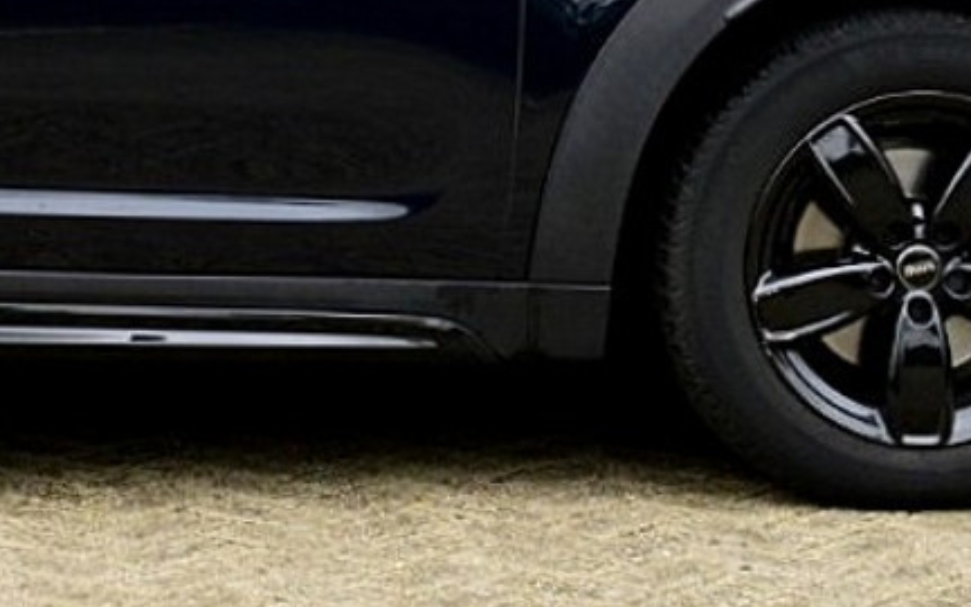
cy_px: -200
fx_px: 3272
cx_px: -117
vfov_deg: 10.4
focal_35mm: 124
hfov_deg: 16.3
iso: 800
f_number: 8
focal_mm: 25
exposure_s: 1/60
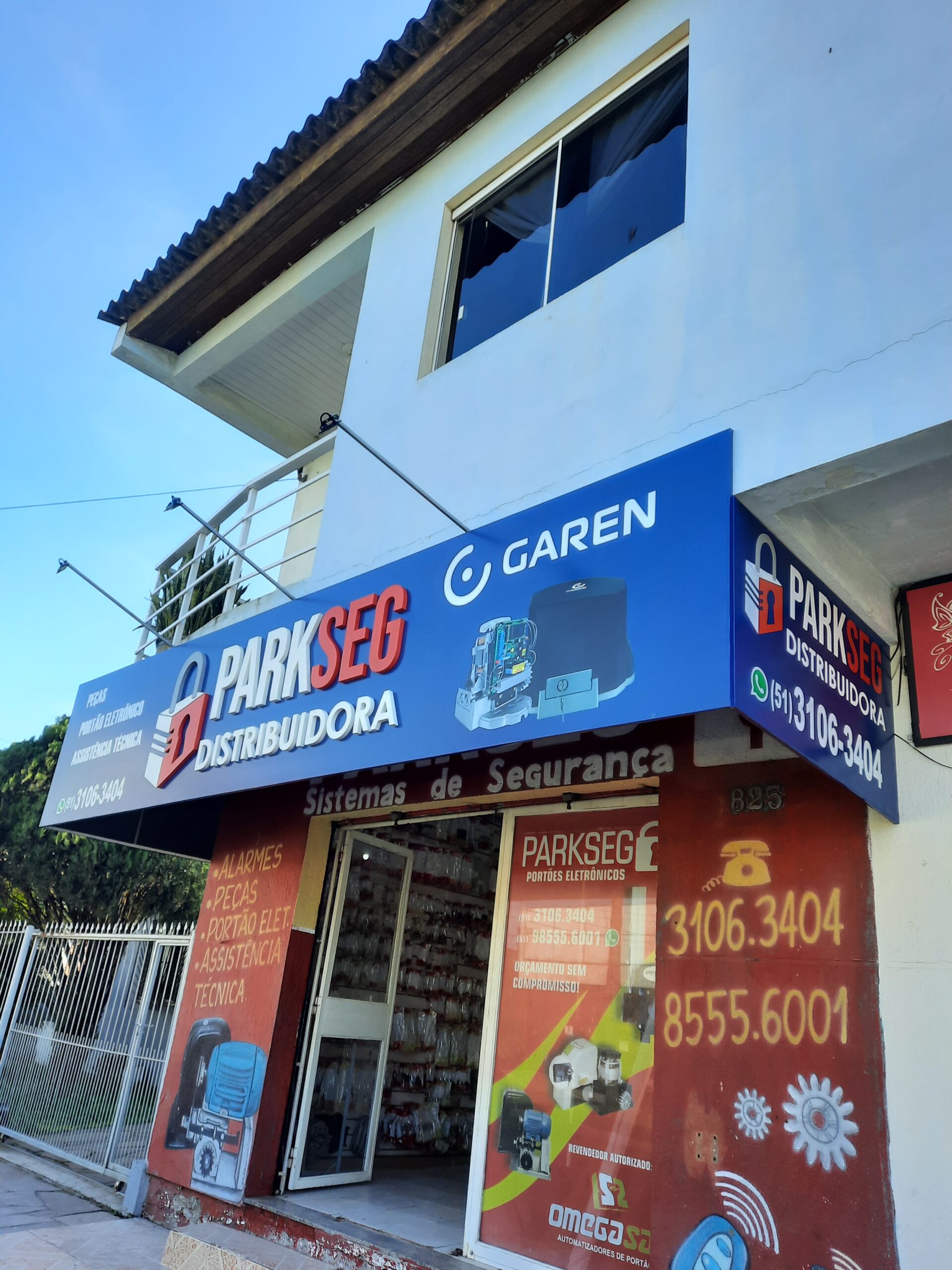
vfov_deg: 69.4
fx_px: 917
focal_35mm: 25
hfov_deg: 54.9
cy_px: 635
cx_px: 476
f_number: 2
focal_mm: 4.6
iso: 32
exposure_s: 1/228
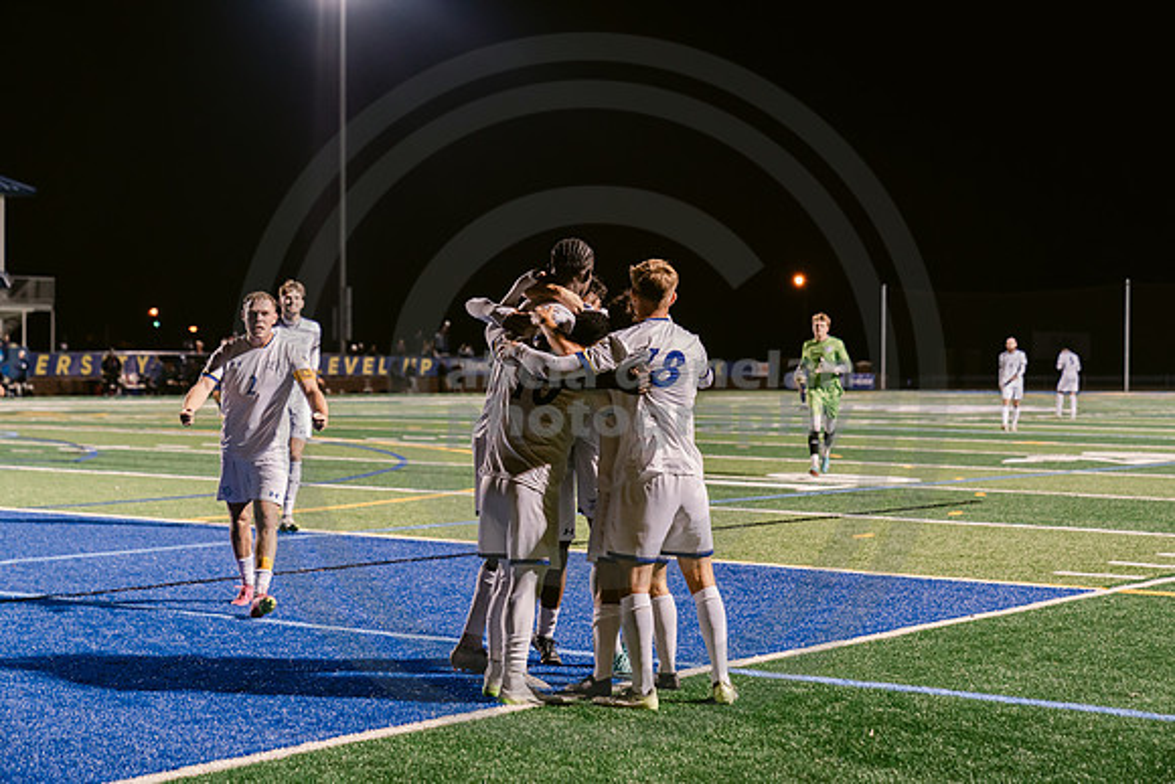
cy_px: 392
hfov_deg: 28.8
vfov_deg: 19.5
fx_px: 2285
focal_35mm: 70
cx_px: 588
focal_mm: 70
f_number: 3.2
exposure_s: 1/250
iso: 2500
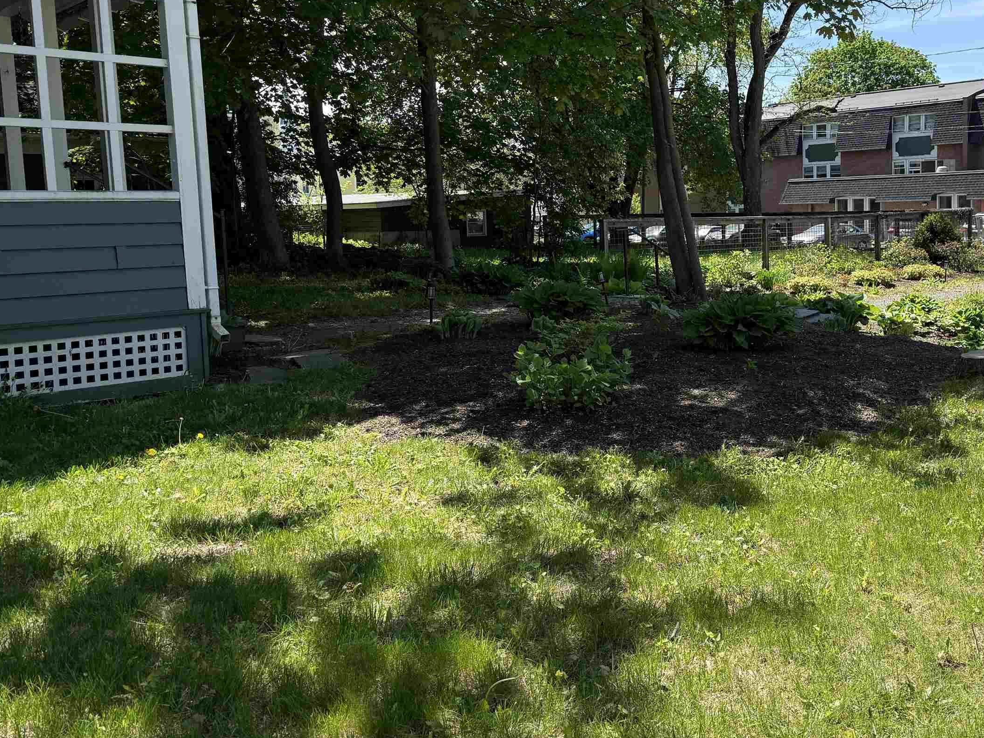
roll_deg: +1.1
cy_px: 286
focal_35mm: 35
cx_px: 713
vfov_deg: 40.5
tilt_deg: -5.1
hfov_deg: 50.9
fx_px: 995
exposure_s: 1/2370
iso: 100
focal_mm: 6.76
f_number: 1.78
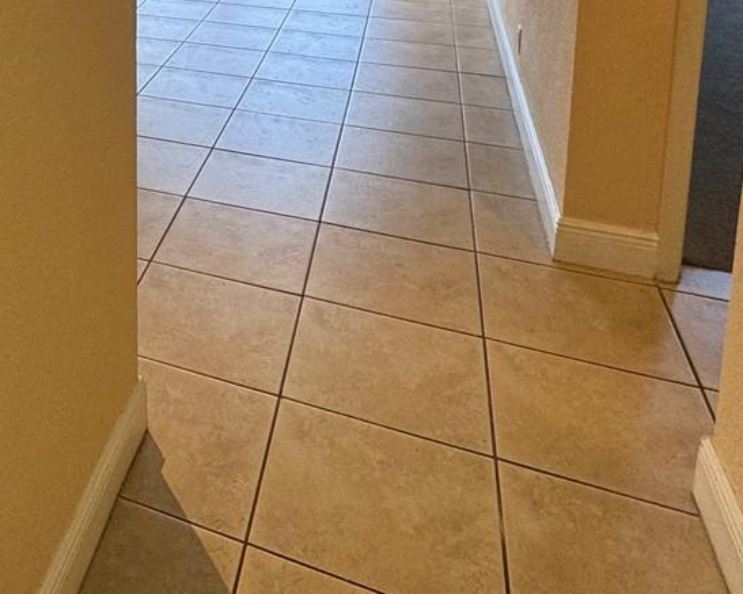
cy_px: -92
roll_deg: +2.1
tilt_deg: -8.6
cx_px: -34
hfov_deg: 39.3
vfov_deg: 32.0
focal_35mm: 40
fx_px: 879
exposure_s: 1/120
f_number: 2.2
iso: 125
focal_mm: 2.22
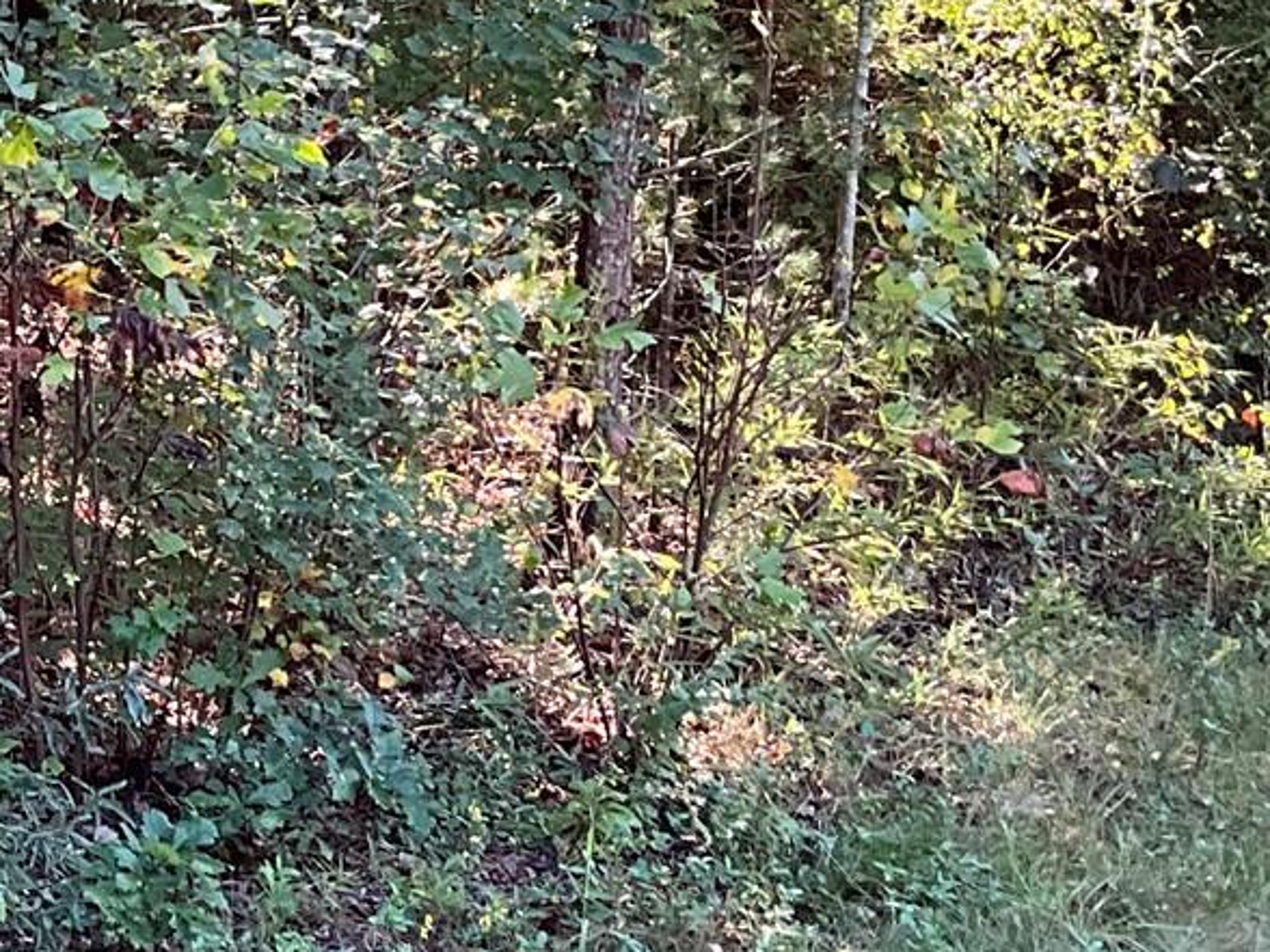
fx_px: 3706
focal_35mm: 101
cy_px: 302
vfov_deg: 14.6
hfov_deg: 18.3
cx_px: -313
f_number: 1.8
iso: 64
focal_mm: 3
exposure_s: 1/104
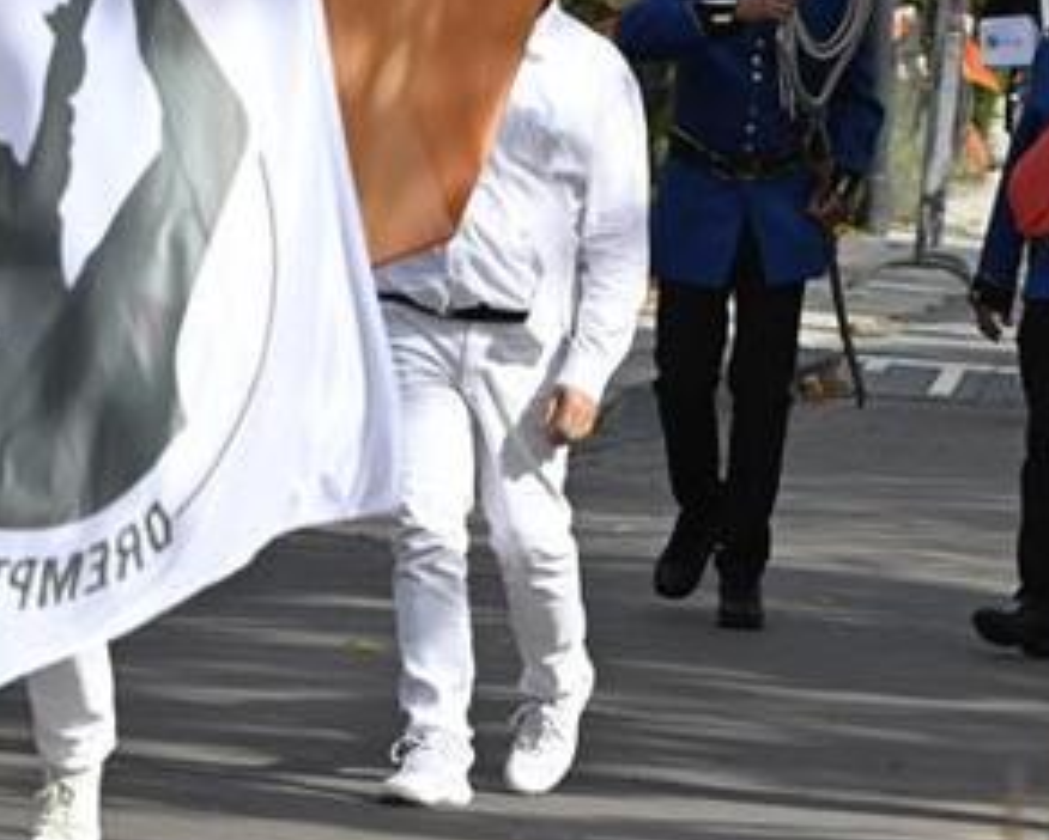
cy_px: -332
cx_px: 1599
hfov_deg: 3.6
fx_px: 16807
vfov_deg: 2.9
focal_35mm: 541
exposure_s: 1/2000
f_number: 5.6
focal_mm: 170
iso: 320
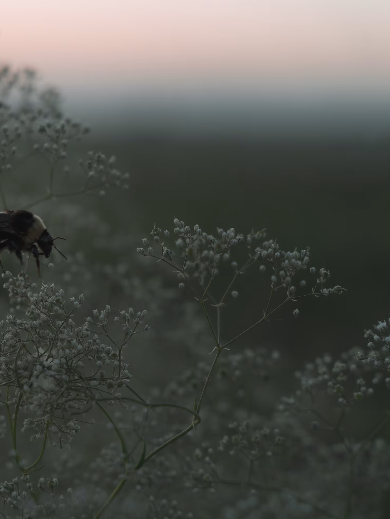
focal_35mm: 109
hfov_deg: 13.4
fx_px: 1637
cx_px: 9
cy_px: 261
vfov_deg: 18.0
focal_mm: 75
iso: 200
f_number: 4.5
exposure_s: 1/160
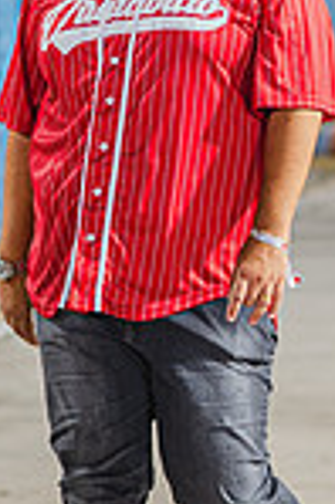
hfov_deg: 6.0
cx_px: 271
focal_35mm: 227
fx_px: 3176
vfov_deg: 9.1
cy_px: 210
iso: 1600
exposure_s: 1/800
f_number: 1.2
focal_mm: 50
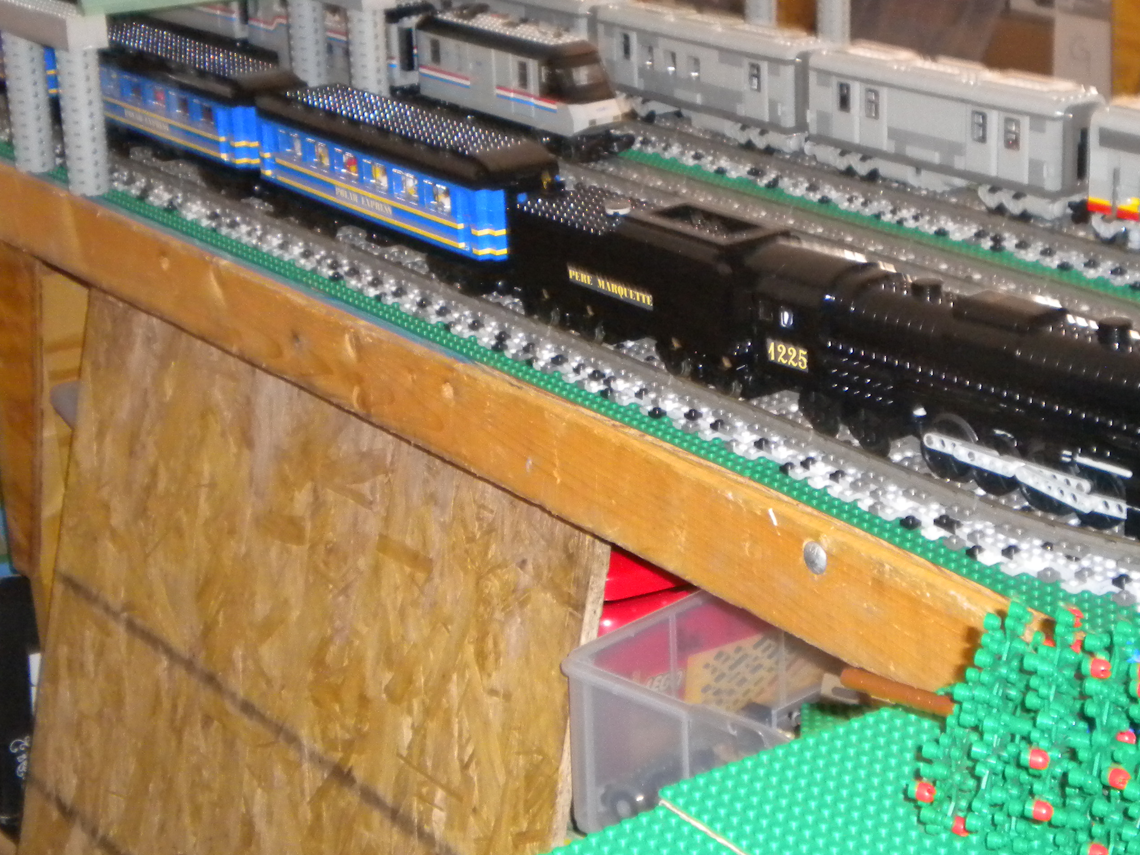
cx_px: 616
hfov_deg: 26.0
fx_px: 2470
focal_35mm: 75
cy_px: 278
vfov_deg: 19.6
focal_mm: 9.3
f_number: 3.9
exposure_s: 1/30
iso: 400
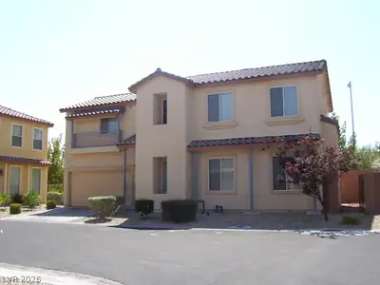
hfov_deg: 54.0
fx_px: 373
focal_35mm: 34
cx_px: 190
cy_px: 142
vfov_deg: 41.8
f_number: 4.8
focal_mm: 5.6
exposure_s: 1/350
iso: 80
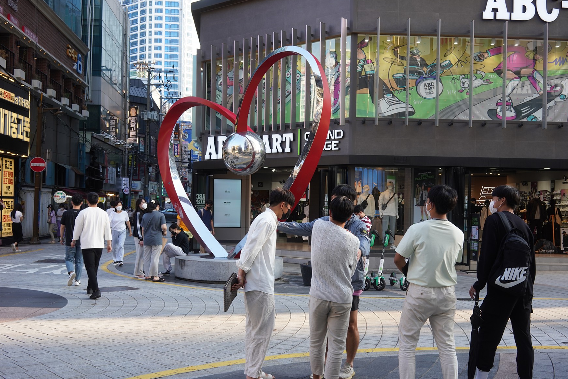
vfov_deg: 33.4
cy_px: 202
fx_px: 631
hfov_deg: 48.5
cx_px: 279
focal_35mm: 40
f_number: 8
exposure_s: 1/100
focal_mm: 35
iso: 400
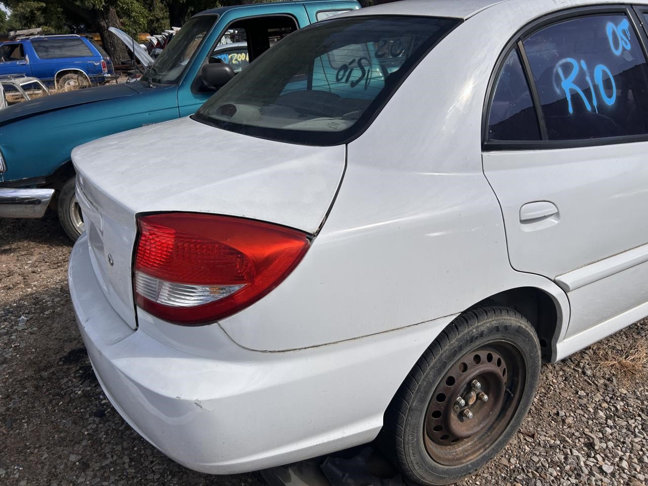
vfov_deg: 53.1
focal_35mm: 26
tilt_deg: -22.7
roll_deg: +2.3
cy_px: 243
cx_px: 324
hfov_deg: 67.3
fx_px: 487
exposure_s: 1/8000
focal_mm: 5.7
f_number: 1.5
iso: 50
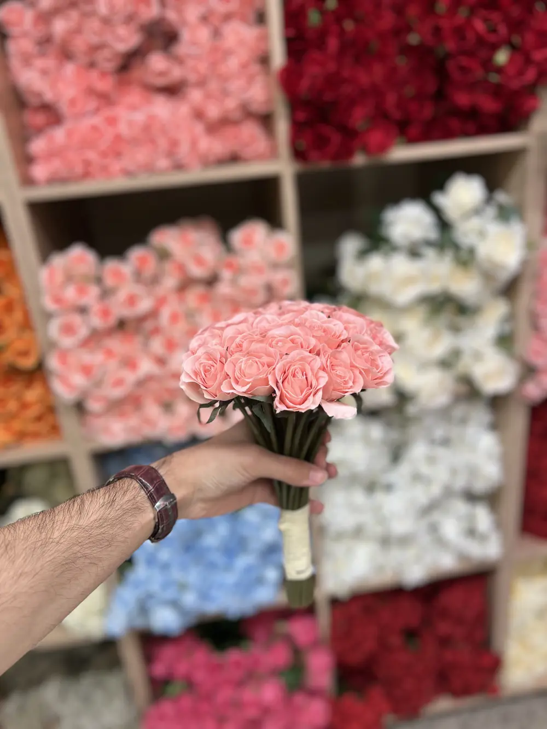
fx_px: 548
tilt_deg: -21.7
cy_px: 364
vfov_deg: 67.3
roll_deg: +5.2
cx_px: 274
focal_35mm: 26
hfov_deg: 53.1
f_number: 1.5
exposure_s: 1/100
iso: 40
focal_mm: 5.7
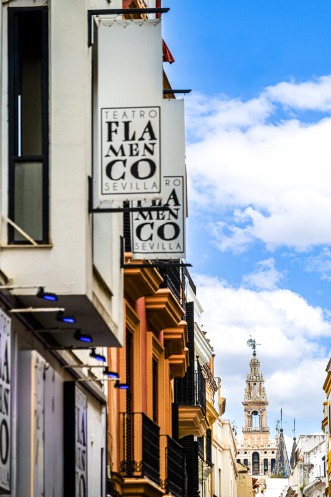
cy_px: 248
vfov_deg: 13.3
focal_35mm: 155
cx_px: 166
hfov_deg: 8.8
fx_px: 2141
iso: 1600
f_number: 5.6
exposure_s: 1/8000
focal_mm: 155
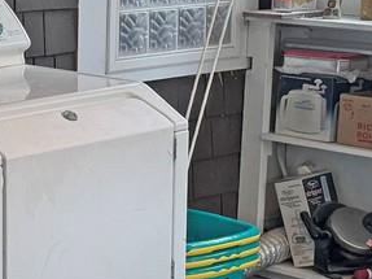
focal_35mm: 134
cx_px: -113
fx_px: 1439
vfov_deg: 11.0
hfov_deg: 14.1
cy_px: 100
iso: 64
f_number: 1.78
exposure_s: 1/270
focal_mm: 6.76
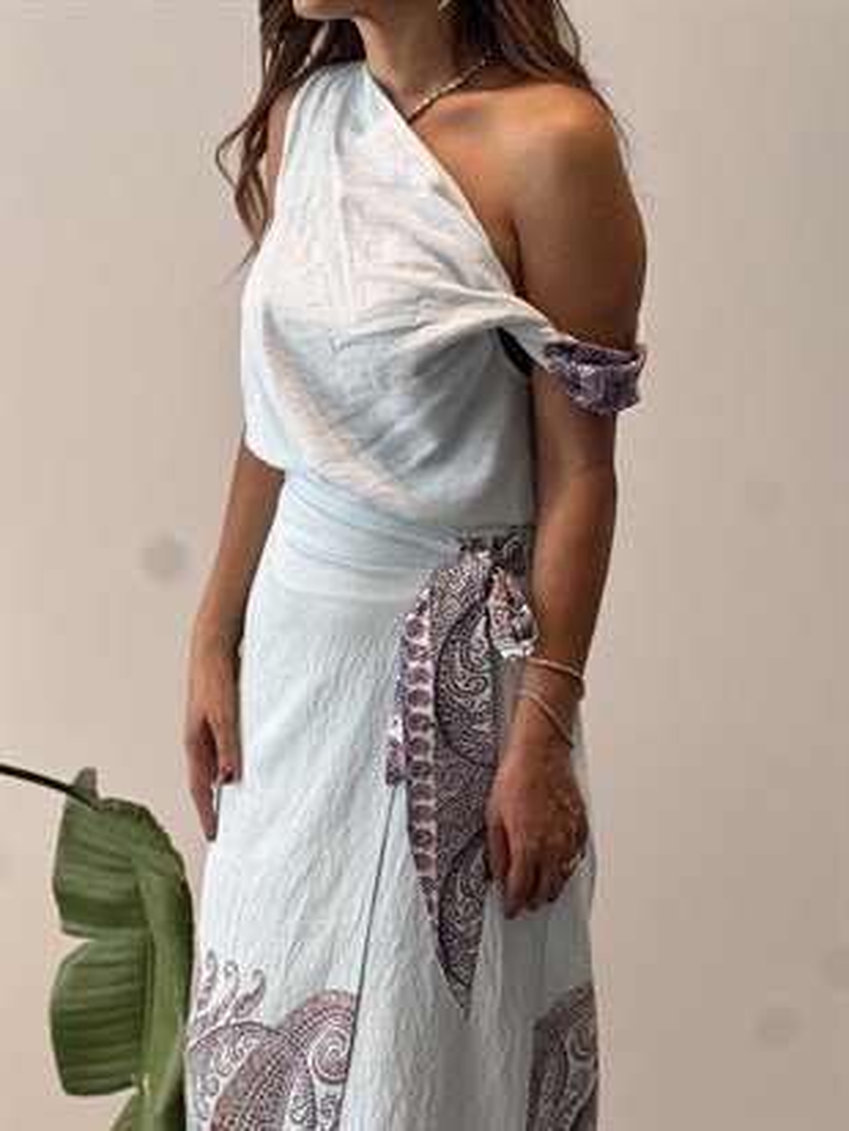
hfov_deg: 19.1
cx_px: 424
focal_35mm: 77
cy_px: 566
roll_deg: -0.6
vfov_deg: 25.3
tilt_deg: -11.9
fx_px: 2517
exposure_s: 1/121
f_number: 2.8
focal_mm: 9
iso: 50
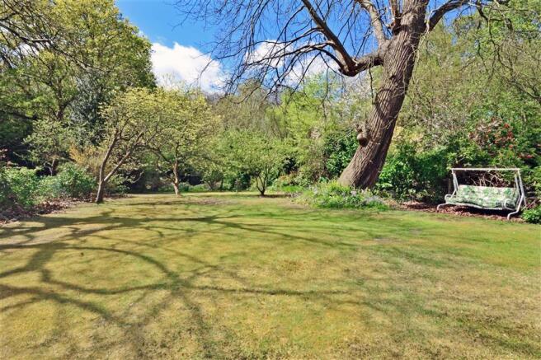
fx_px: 270
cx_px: 270
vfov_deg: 67.4
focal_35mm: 18
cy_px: 180
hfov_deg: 90.0
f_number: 20
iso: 400
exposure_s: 1/100
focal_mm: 12
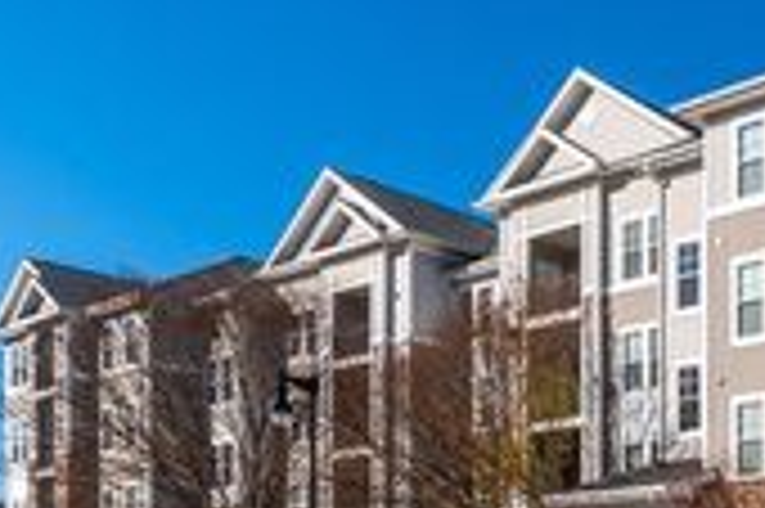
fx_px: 1061
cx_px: 896
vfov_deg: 26.9
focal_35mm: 50
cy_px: 232
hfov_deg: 33.1
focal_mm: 17
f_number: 8
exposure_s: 1/400
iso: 100
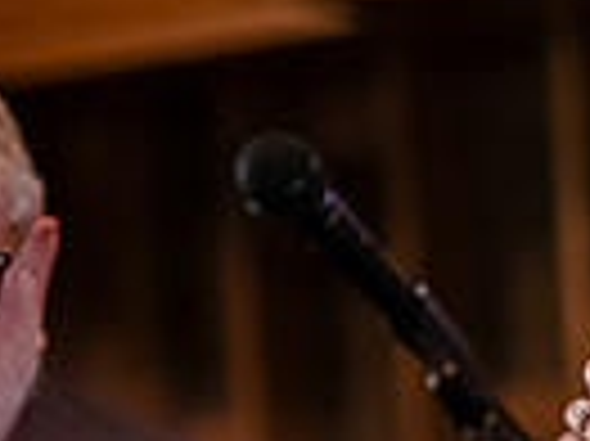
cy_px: 331
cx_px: 982
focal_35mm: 616
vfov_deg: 2.4
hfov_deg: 3.2
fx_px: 10490
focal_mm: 145
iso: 3200
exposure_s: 1/200
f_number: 2.8
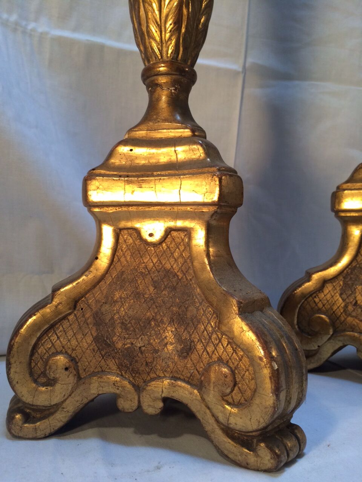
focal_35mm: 29
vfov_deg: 61.7
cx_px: 181
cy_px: 241
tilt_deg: -3.1
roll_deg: +0.4
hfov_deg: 48.2
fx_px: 404
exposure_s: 1/100
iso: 64
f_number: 2.2
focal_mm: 4.15
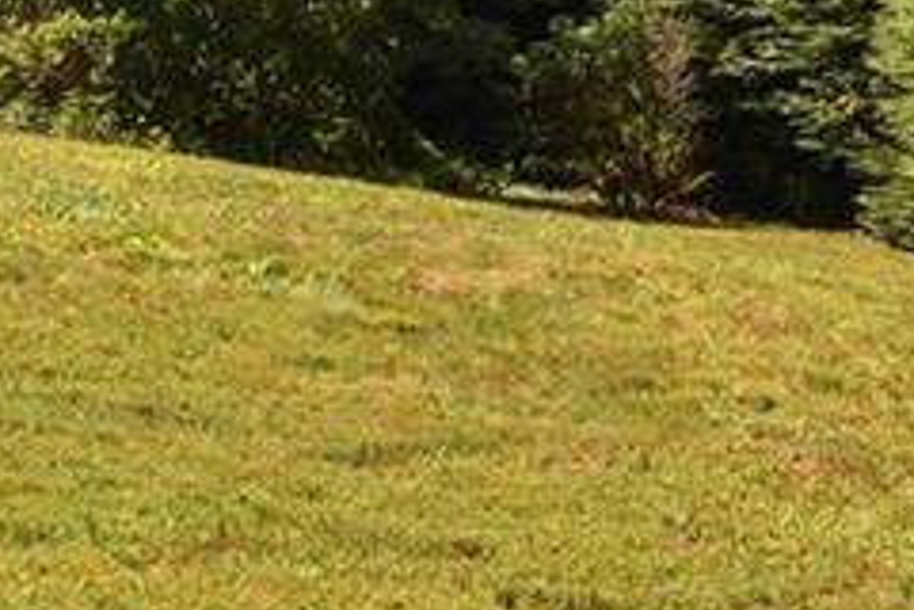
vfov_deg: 10.1
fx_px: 3351
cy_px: -295
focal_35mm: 132
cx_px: 1181
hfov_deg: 14.9
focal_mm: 31
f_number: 9
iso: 1000
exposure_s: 1/320
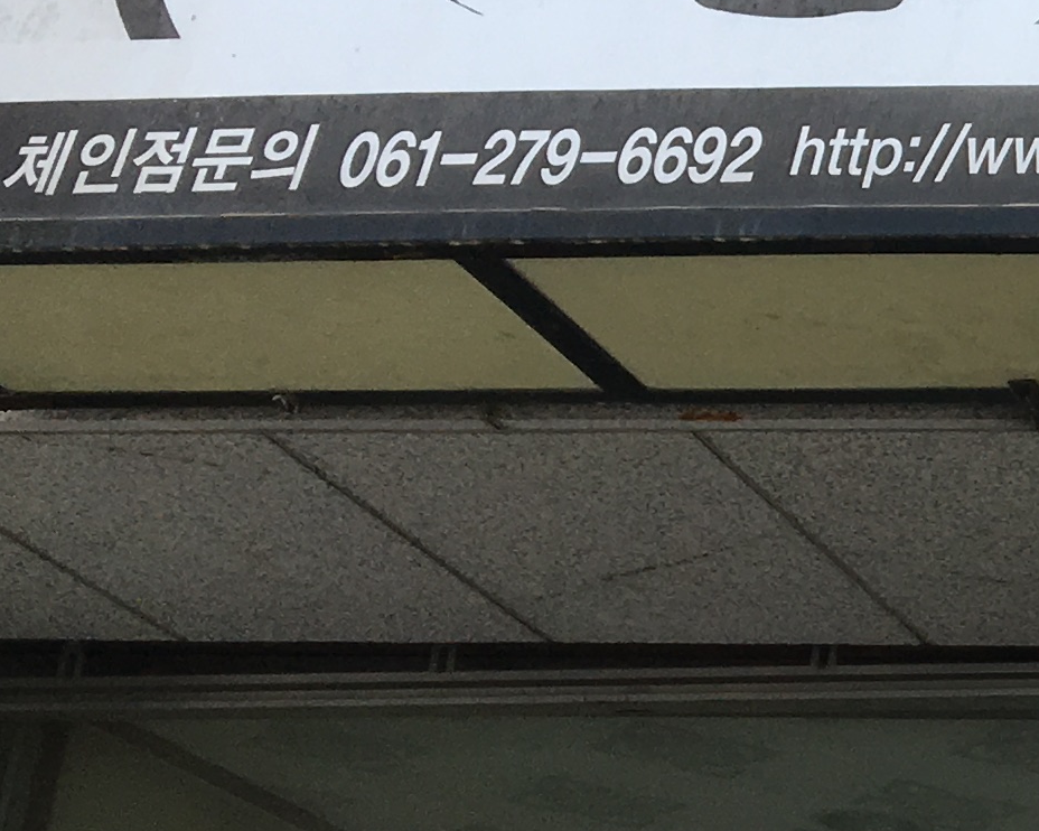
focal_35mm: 123
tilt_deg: +20.3
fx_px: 3782
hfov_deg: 13.6
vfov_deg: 12.5
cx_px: 2022
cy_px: 599
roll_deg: -3.0
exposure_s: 1/927
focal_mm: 4.15
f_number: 2.2
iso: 25
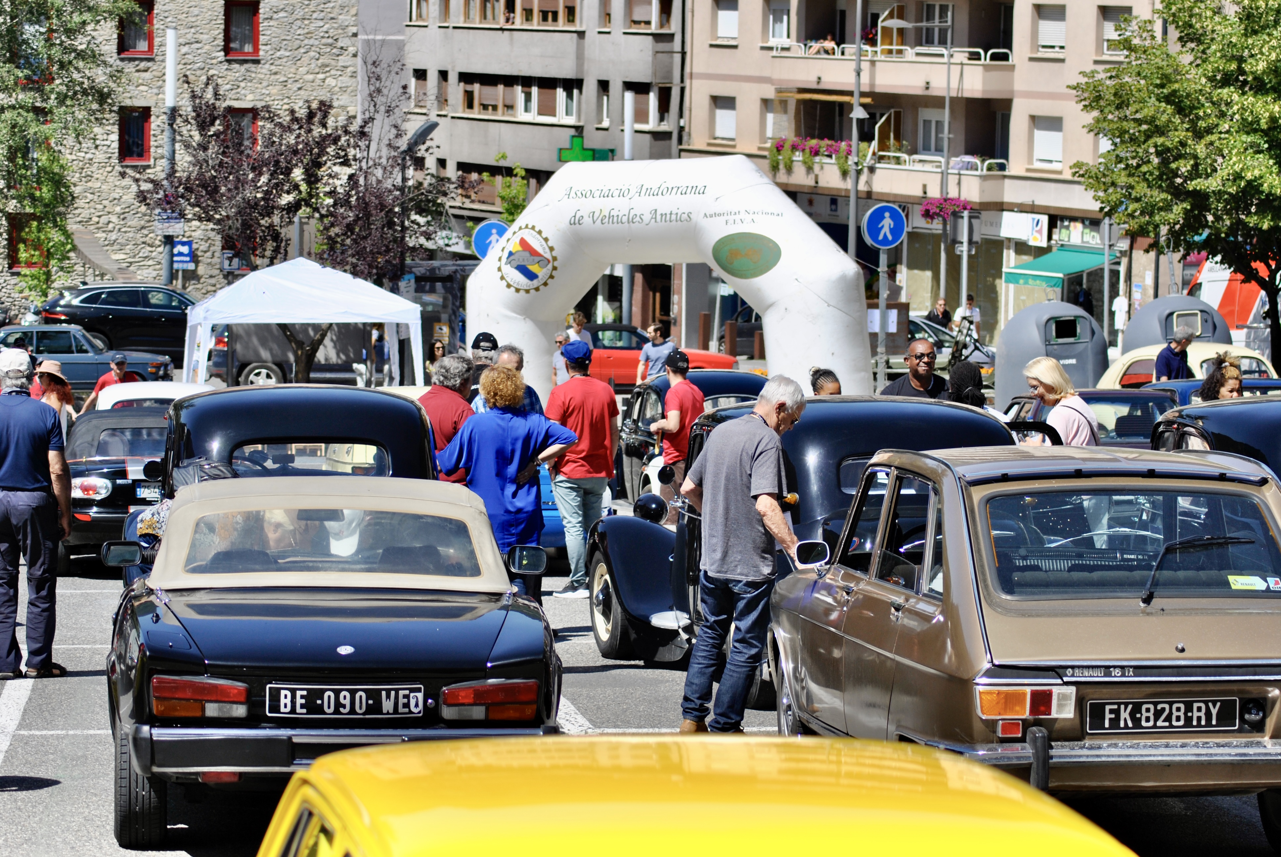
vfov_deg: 13.1
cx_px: 640
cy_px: 428
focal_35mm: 105
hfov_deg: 19.4
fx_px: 3741
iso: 100
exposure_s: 1/640
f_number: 6.3
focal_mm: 70
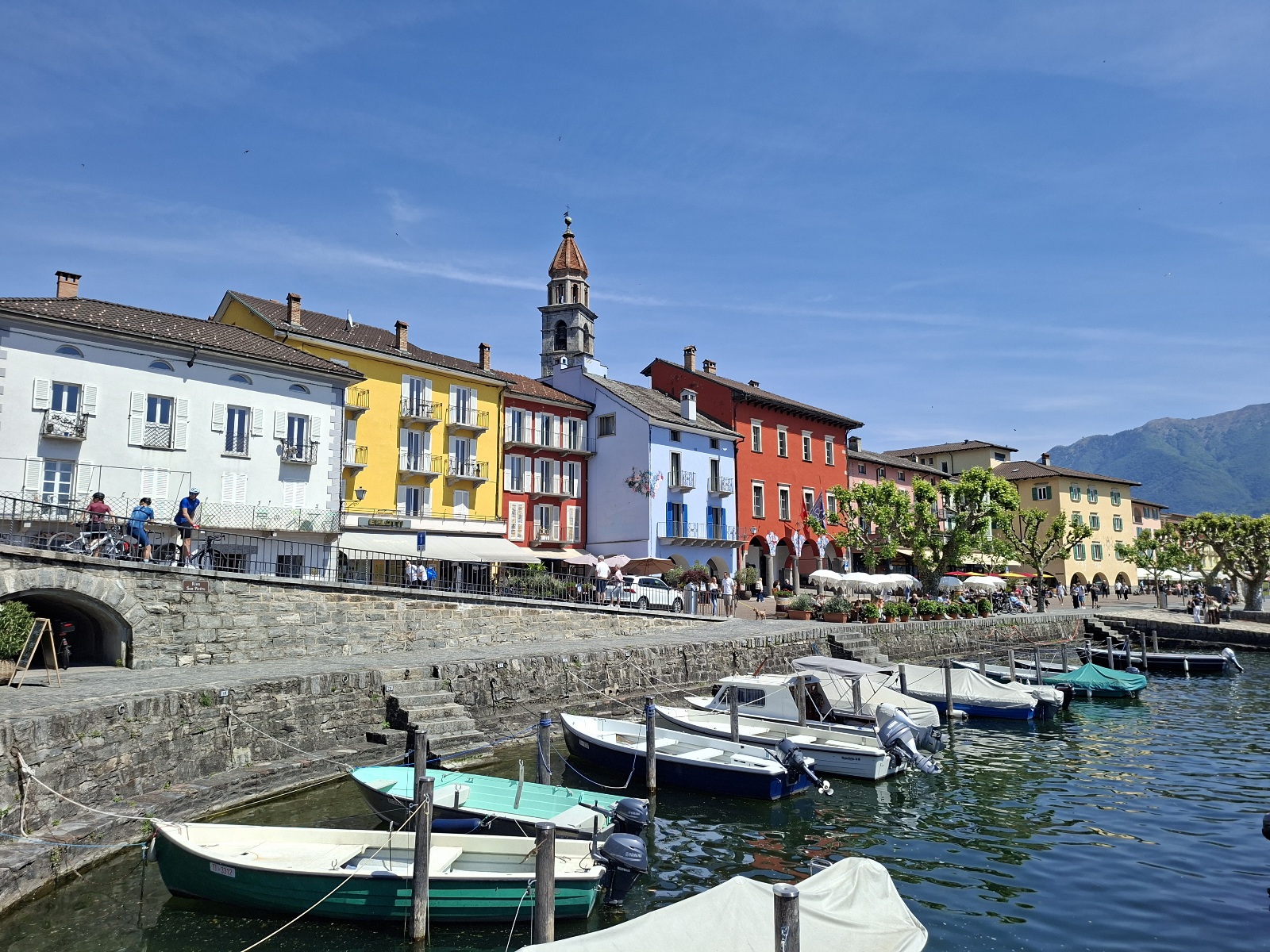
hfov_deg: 73.9
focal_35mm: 23
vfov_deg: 58.9
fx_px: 844
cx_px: 635
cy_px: 476
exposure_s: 1/2500
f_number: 1.8
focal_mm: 5.54
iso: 50
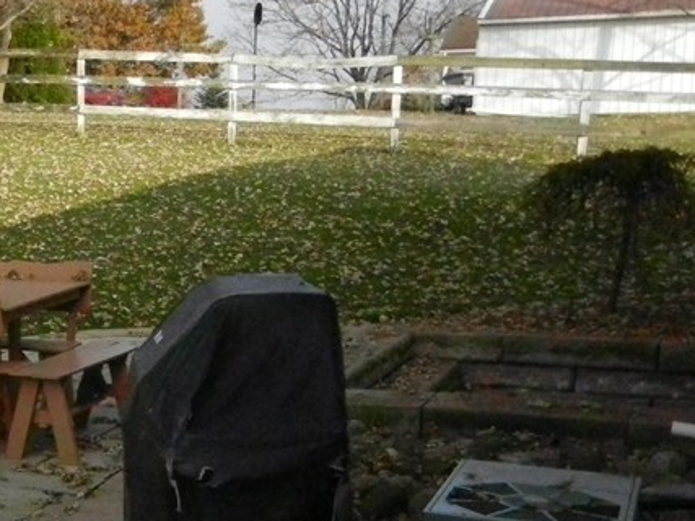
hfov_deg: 24.9
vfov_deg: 20.2
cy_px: 402
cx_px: -96
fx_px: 1445
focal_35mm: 72
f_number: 7
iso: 1600
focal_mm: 5.4
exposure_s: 1/1742
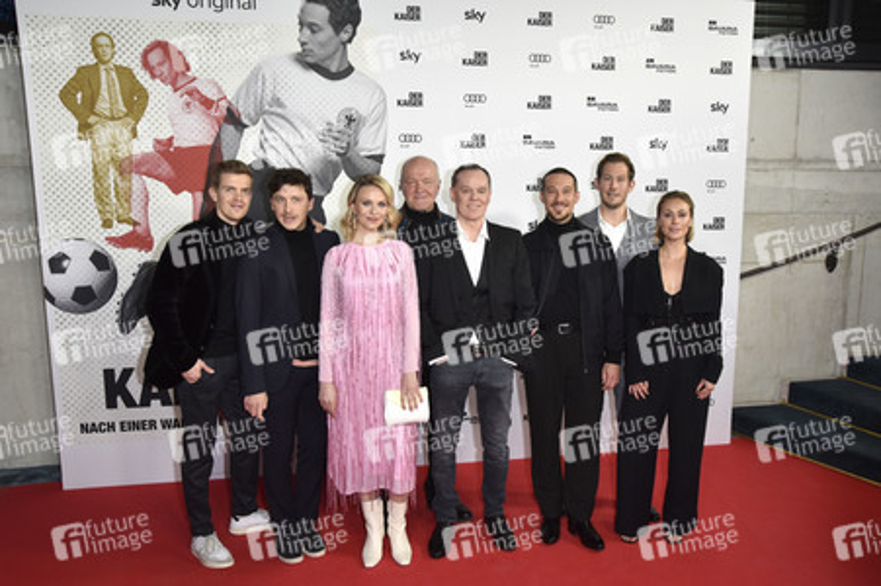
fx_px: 685
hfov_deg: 65.5
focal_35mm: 28
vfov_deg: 46.3
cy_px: 293
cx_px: 440
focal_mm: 28
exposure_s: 1/200
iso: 2000
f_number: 9
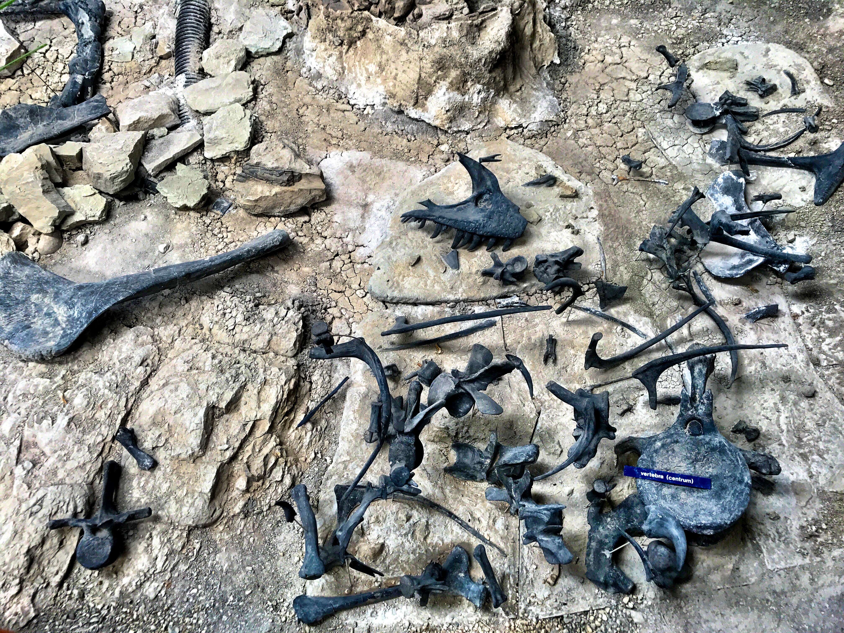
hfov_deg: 63.4
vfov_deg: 49.7
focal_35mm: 28
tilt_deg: -57.8
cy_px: 316
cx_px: 422
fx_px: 683
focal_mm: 3.99
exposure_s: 1/222
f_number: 1.8
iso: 20
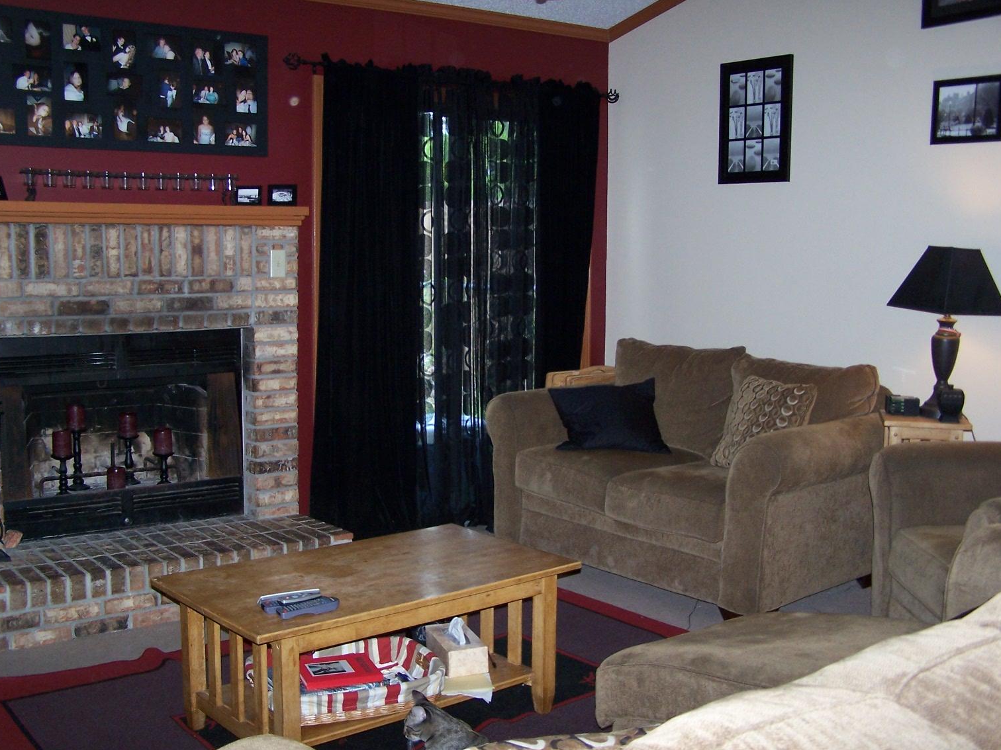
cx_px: 495
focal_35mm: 39
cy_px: 384
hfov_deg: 47.9
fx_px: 1128
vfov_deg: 36.8
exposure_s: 1/60
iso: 140
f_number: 2.8
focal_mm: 6.3
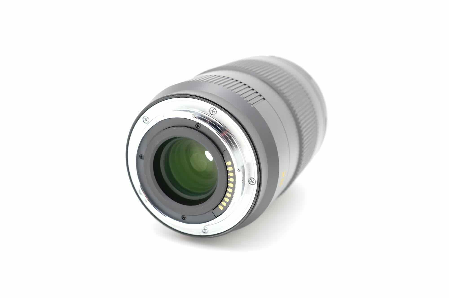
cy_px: 149
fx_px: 536
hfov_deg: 45.5
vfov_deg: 31.1
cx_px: 224
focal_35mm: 43
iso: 800
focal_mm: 43
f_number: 8
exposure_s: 1/60
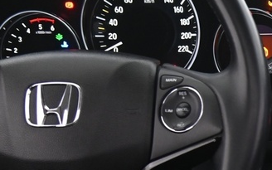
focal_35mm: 121
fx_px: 897
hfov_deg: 15.3
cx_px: 460
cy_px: 292
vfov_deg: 10.3
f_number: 4
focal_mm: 24
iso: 1250
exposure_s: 1/13
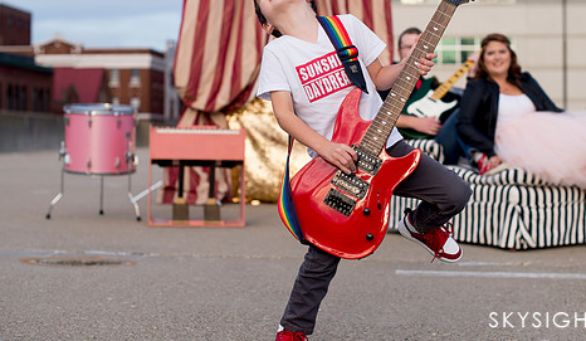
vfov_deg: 17.6
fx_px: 1097
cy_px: 98
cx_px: 329
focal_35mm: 70
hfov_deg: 29.9
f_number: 3.2
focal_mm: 50
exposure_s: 1/800
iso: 250
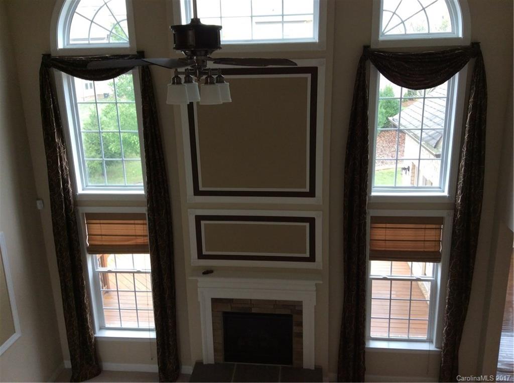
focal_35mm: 32
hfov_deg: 56.9
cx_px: 257
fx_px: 474
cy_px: 192
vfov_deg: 44.0
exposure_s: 1/120
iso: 50
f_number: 2.4
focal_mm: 3.3
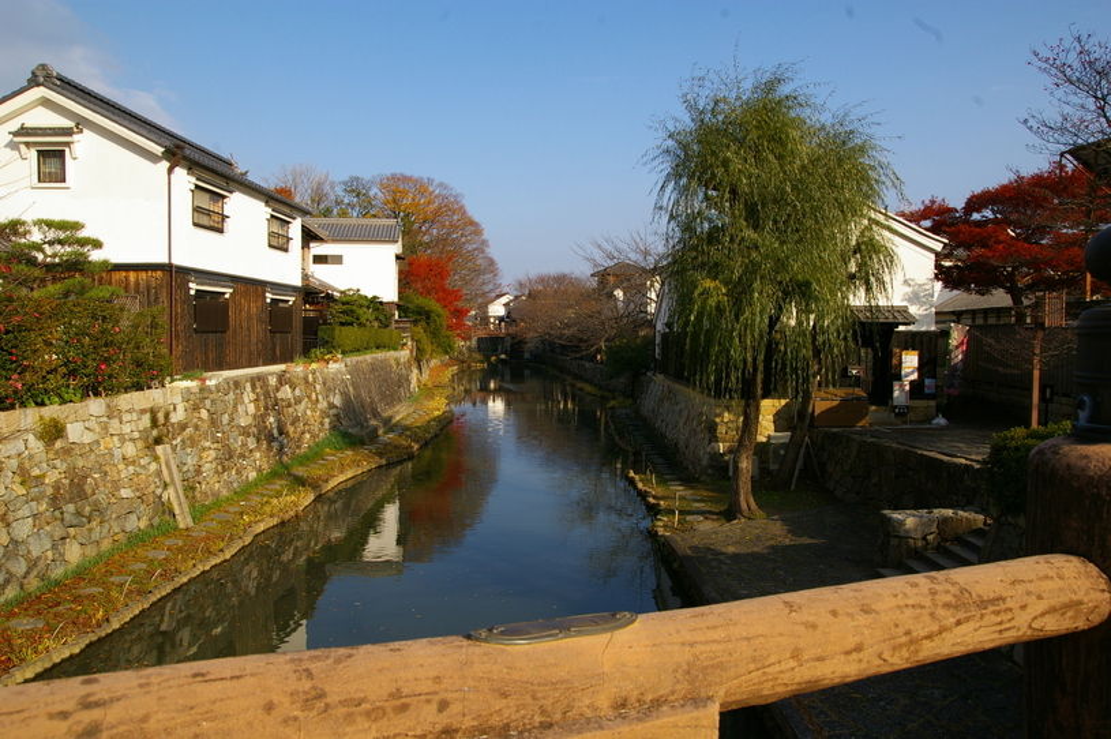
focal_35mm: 26
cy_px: 370
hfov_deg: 70.5
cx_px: 556
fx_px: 786
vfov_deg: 50.3
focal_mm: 17
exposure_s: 1/180
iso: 200
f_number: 9.5
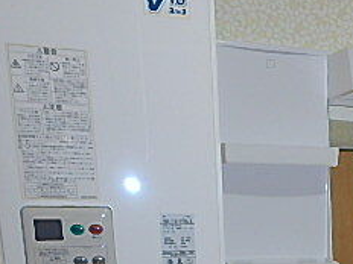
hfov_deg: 30.2
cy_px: 357
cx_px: 376
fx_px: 591
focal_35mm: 58
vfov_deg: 22.2
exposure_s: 1/30
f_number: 3.5
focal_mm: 3.7
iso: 125
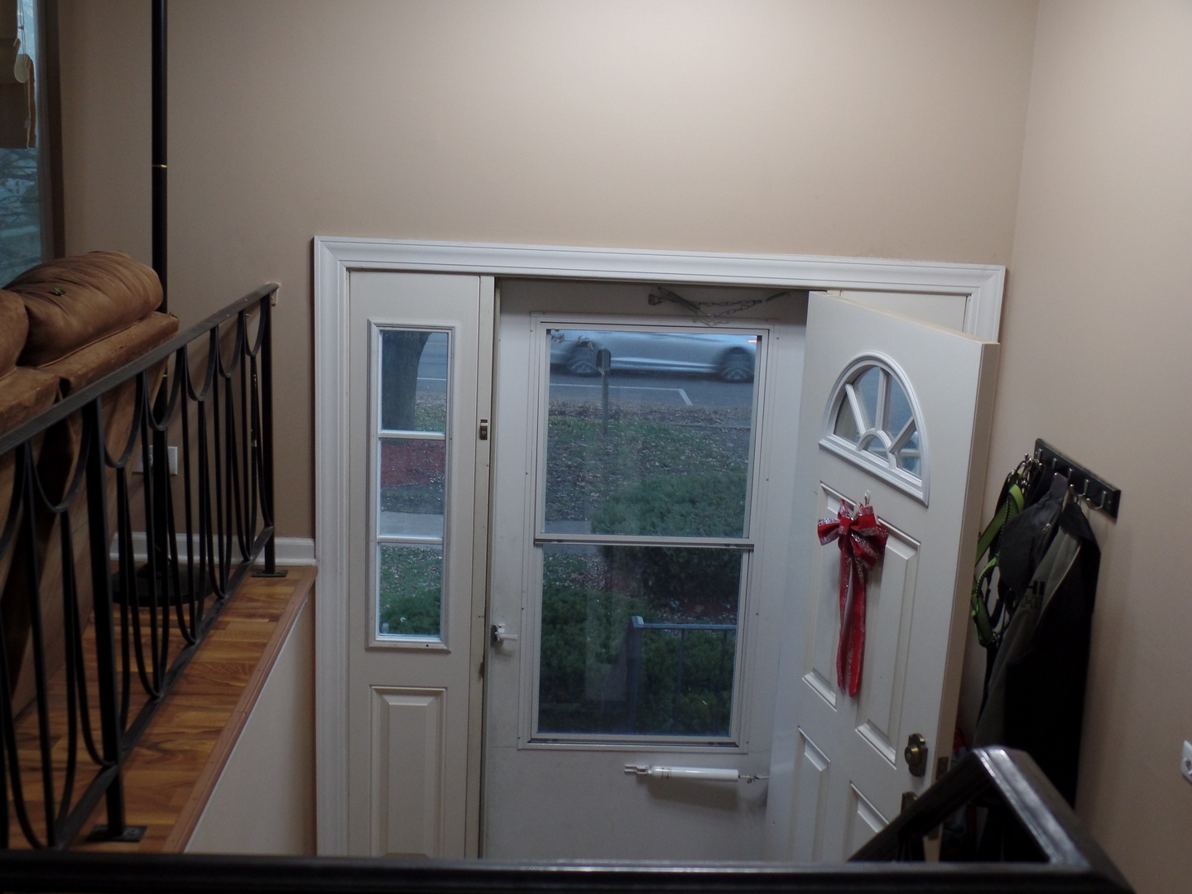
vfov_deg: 34.3
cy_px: 447
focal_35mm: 42
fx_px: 1446
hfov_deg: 44.8
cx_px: 596
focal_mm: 7.5
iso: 240
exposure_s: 1/30
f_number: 3.2
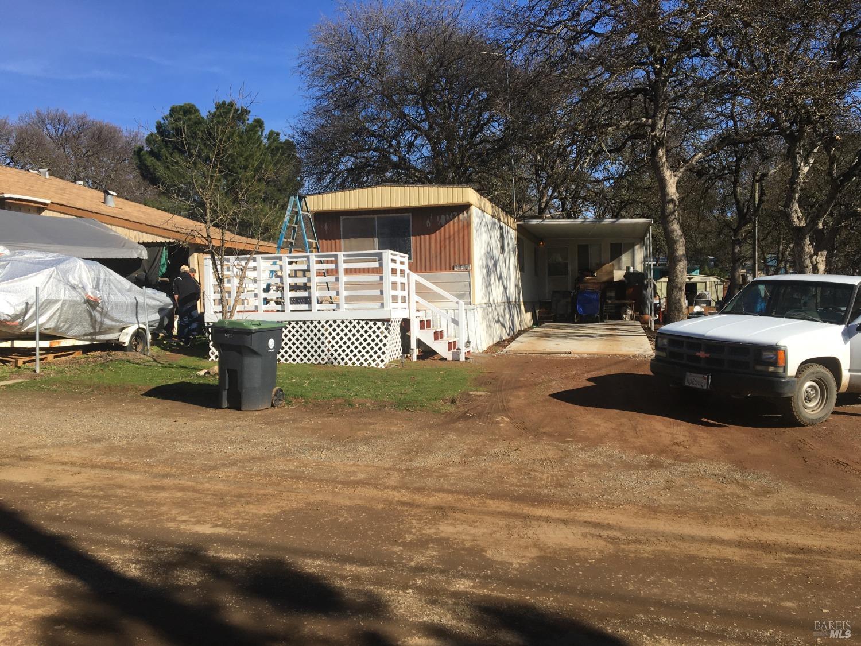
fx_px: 721
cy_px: 323
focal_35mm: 29
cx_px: 430
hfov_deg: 61.7
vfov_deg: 48.2
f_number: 2.2
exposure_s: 1/1789
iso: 25
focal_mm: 4.15
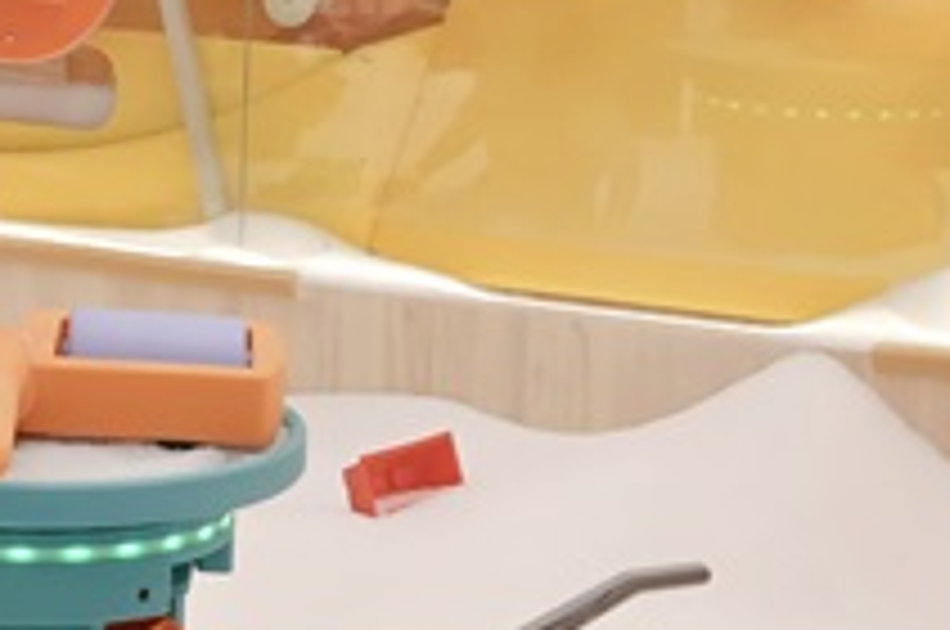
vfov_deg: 8.9
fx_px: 4005
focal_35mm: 152
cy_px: -144
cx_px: -288
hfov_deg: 13.1
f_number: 5.6
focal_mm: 32
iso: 3200
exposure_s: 1/640
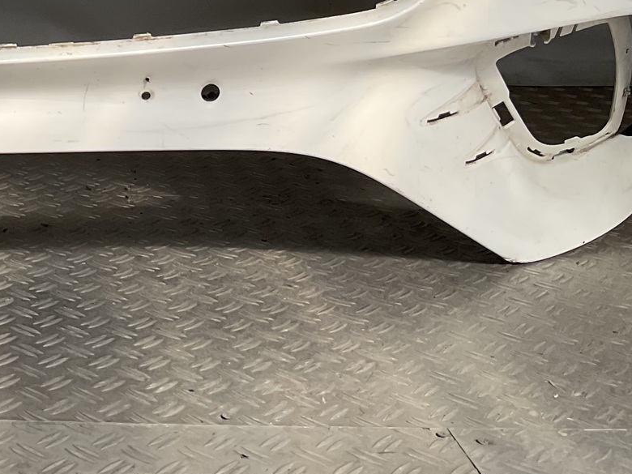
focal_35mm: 75
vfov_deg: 18.5
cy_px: -107
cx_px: -68
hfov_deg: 24.2
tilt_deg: -6.1
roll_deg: -1.0
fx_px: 1369
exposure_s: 1/1412
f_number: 1.8
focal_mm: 3
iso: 16
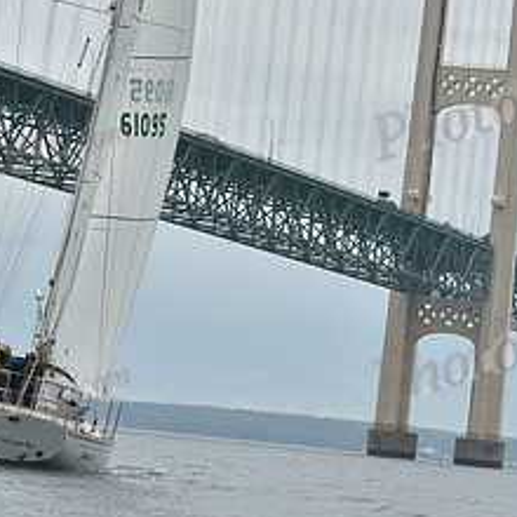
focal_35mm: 224
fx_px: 3785
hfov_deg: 7.8
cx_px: 253
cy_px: 256
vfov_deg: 7.8
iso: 250
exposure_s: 1/800
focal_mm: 100
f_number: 11
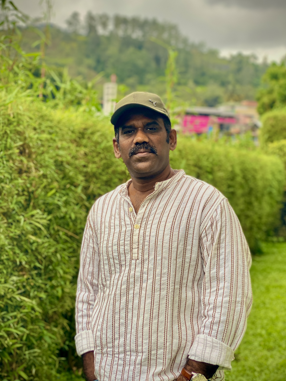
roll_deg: -3.0
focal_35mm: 65
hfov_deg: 22.6
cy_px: 189
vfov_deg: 29.8
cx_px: 152
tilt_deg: -1.8
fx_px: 716
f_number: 2
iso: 20
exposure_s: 1/406
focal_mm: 6
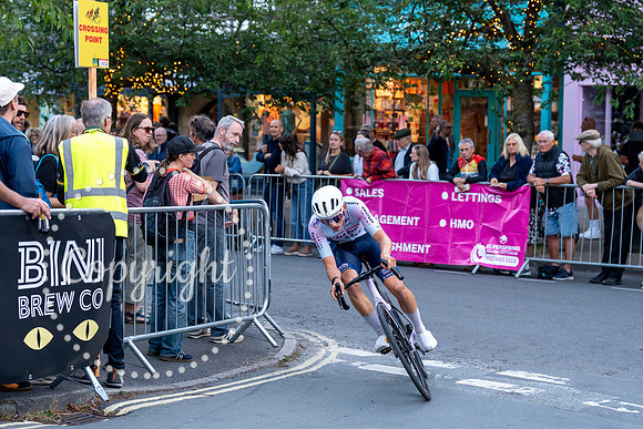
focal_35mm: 73
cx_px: 322
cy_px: 214
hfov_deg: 27.7
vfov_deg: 18.7
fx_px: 1302
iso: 2000
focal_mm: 70
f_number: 3.5
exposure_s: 1/800
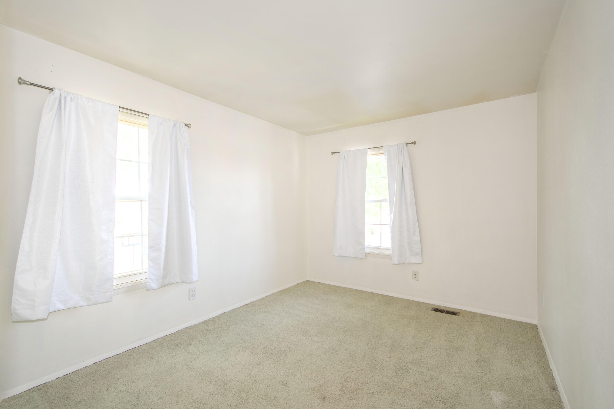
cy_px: 204
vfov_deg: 77.3
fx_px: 256
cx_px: 307
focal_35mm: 15
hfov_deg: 100.4
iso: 100
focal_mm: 10
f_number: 3.5
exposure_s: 1/15
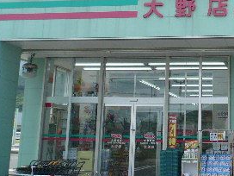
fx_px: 446
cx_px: 222
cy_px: 13
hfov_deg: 28.0
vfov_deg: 21.7
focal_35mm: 66
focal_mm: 4.6
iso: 100
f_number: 8
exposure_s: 1/160
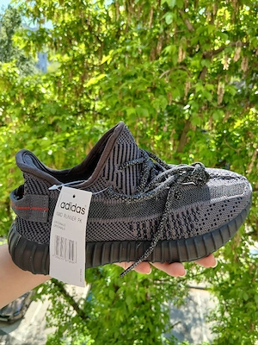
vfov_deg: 67.3
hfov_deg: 53.1
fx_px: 258
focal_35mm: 26
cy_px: 172
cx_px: 129
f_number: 1.8
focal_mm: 3.98
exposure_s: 1/108
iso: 20
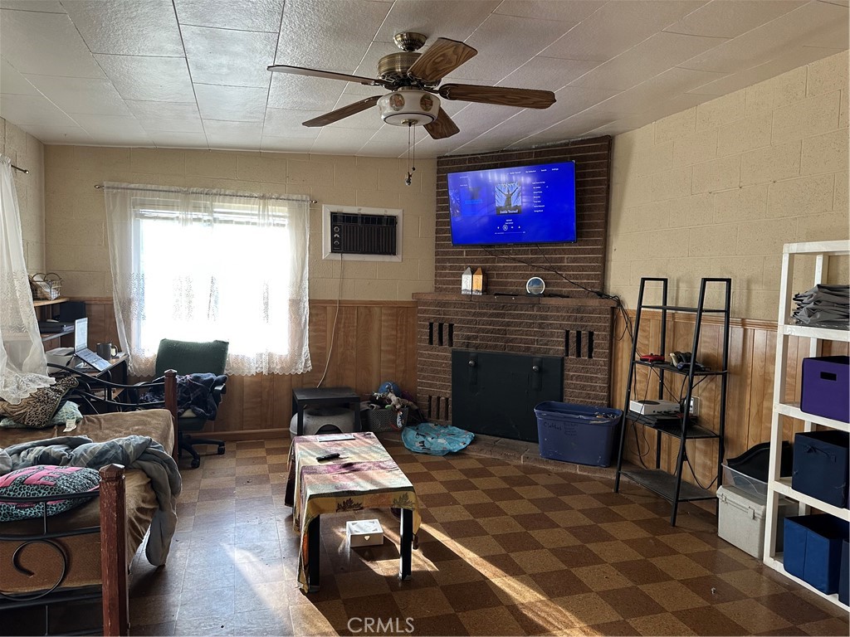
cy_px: 318
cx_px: 425
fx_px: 589
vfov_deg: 56.8
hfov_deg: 71.6
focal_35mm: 24
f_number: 1.78
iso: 250
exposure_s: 1/108
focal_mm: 6.86
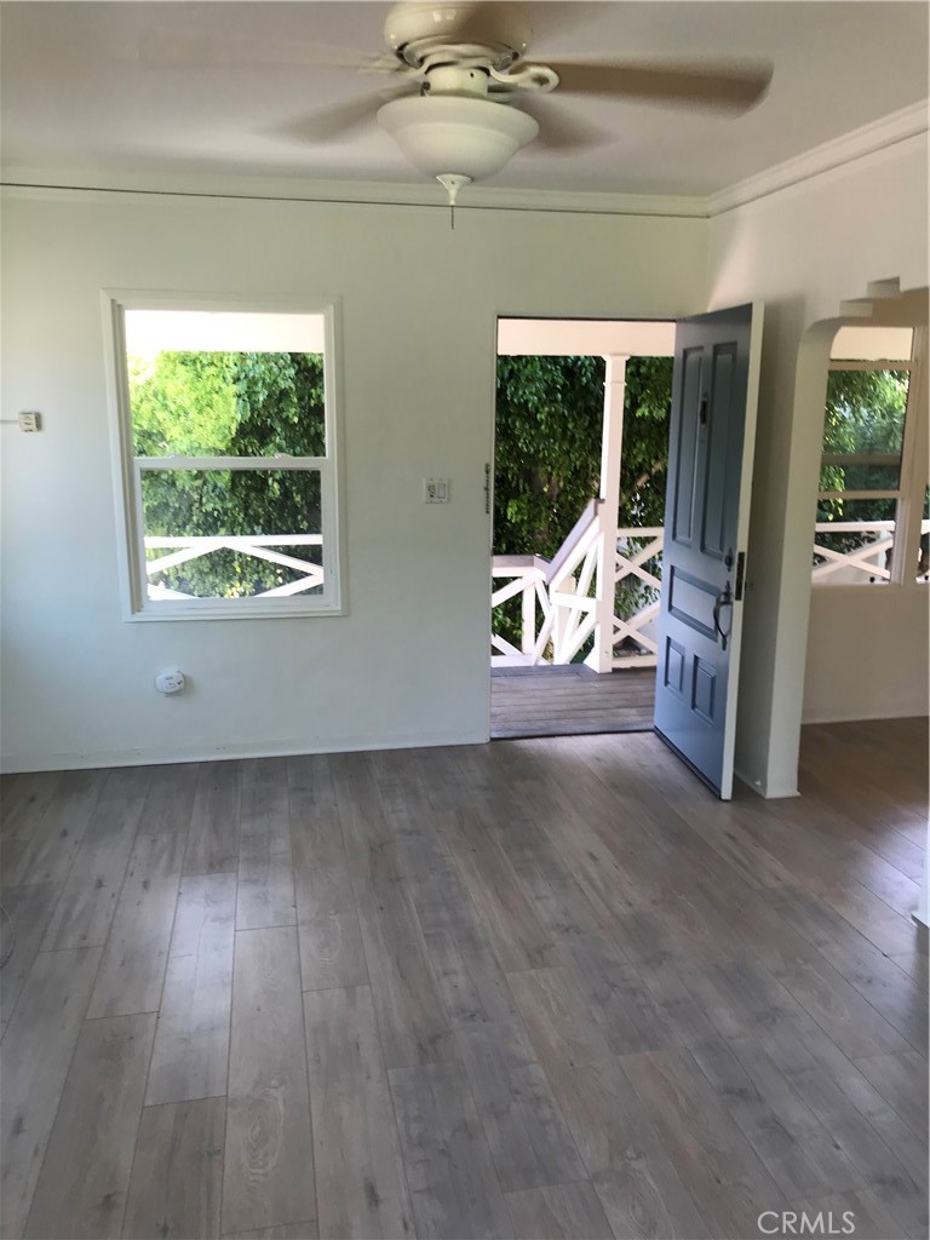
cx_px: 465
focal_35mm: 28
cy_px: 620
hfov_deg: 49.7
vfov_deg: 63.4
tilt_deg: -11.8
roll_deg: +0.0
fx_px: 1003
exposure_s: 1/60
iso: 25
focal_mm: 3.99
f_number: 1.8
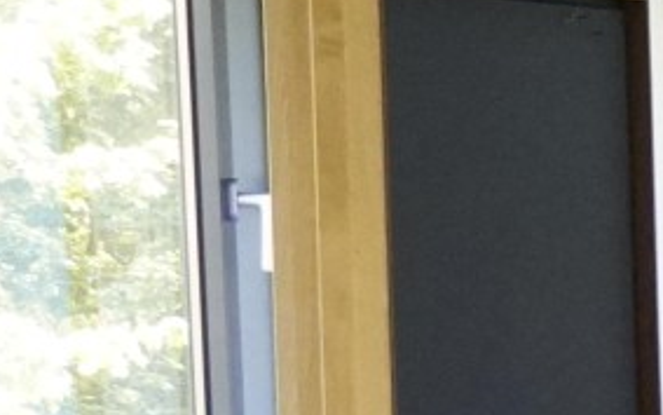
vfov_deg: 4.6
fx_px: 5069
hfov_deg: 6.7
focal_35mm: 280
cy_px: 851
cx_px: 2012
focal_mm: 27
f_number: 4.5
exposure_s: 1/160
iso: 2500
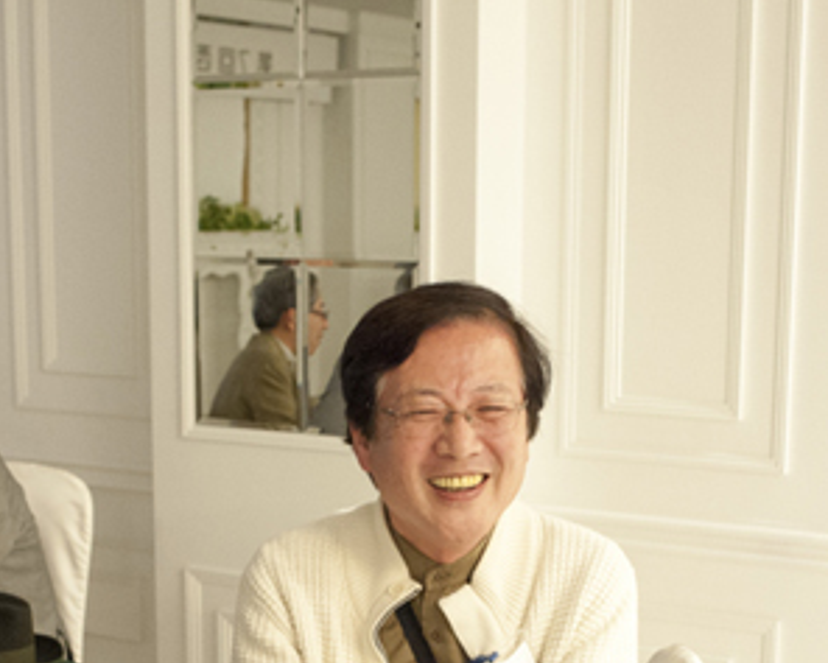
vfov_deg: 21.2
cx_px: 422
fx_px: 1740
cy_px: 568
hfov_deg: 26.8
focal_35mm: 71
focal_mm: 35
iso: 2800
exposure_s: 1/100
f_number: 5.6
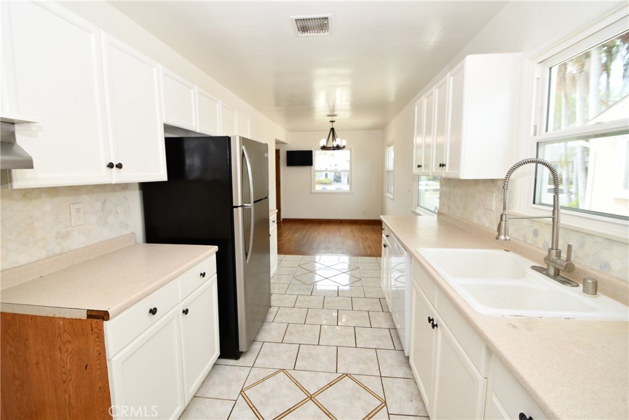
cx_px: 314
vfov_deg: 77.3
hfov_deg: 100.4
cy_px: 210
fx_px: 262
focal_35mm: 15
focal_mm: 10
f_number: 5
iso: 200
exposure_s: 1/100
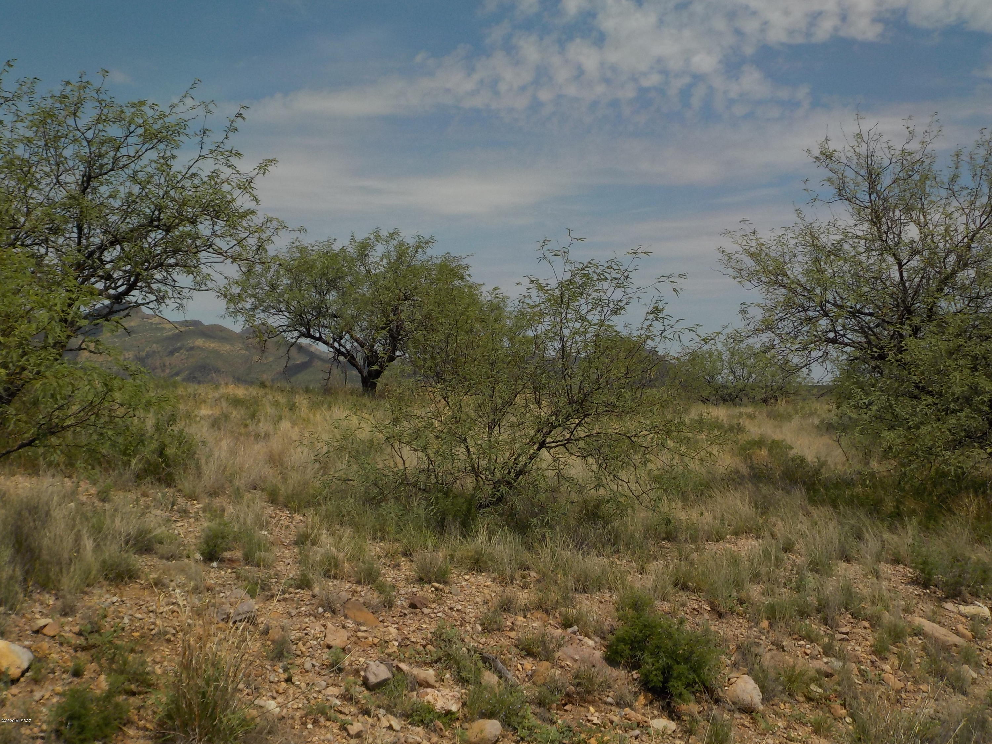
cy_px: 372
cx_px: 496
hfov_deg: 40.4
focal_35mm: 47
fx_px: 1347
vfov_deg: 30.9
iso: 125
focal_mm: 6.4
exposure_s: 1/1600
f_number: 4.2
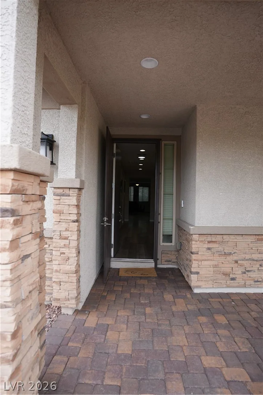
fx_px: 219
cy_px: 198
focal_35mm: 20
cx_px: 132
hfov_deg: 62.0
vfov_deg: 84.0
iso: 100
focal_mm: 20
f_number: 4
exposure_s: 1/160
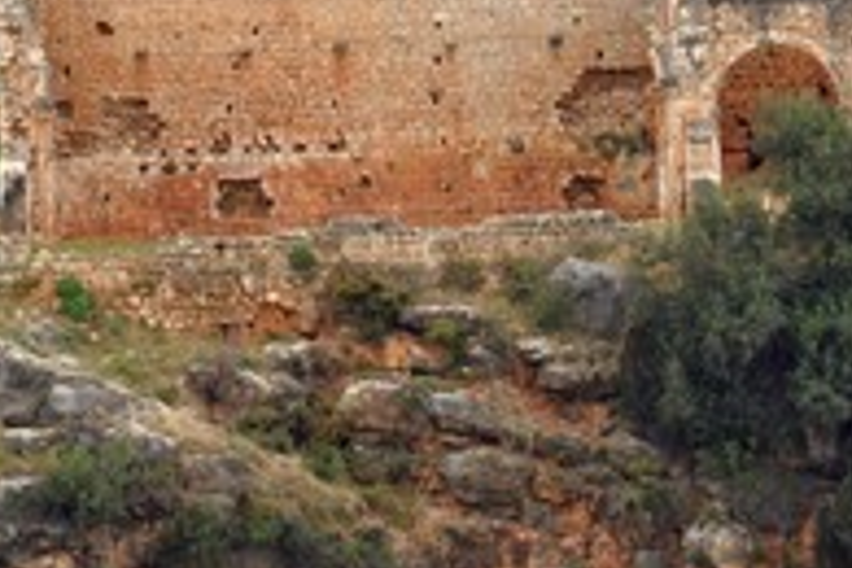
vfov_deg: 3.8
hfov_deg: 5.7
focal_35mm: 363
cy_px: 7
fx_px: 8594
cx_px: 411
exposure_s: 1/400
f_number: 5.6
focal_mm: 105
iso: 250
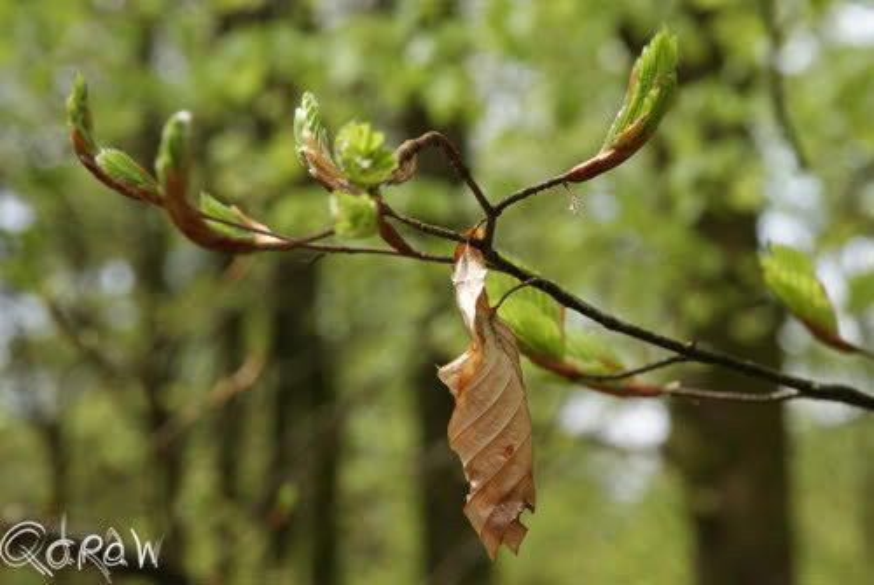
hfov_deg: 13.7
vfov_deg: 9.2
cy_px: 292
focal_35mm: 150
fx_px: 3647
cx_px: 437
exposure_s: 1/50
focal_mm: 100
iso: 100
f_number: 10
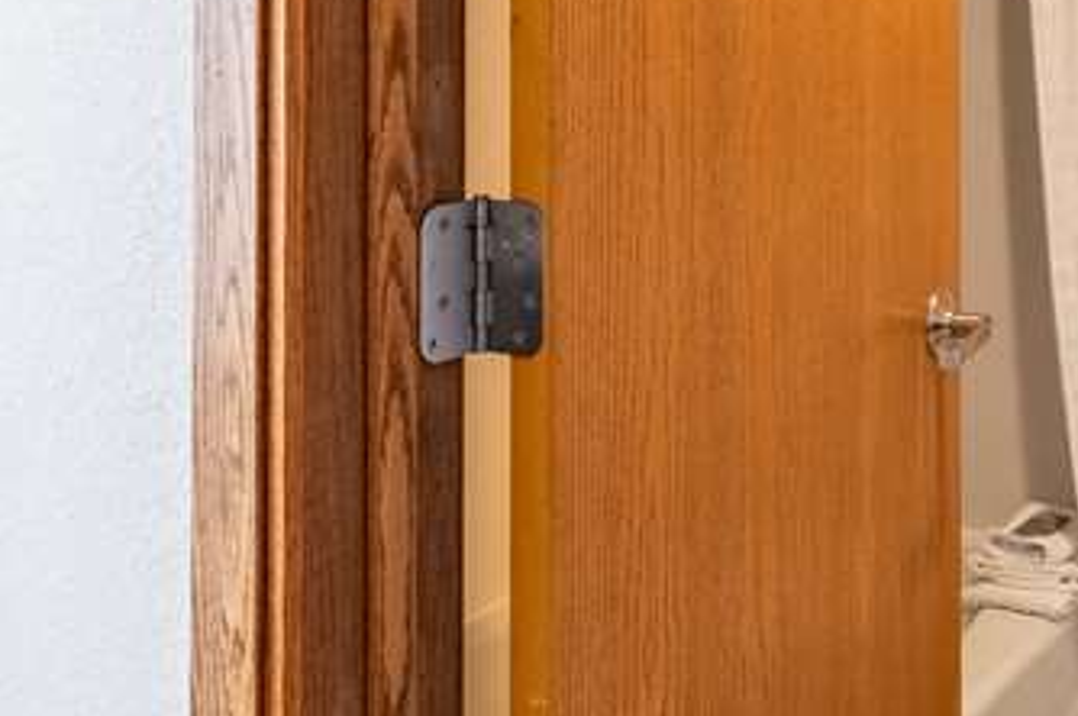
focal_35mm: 46
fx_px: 1376
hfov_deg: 38.8
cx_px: 1028
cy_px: -32
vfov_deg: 27.2
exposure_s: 1/800
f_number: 8
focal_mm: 10
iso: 400
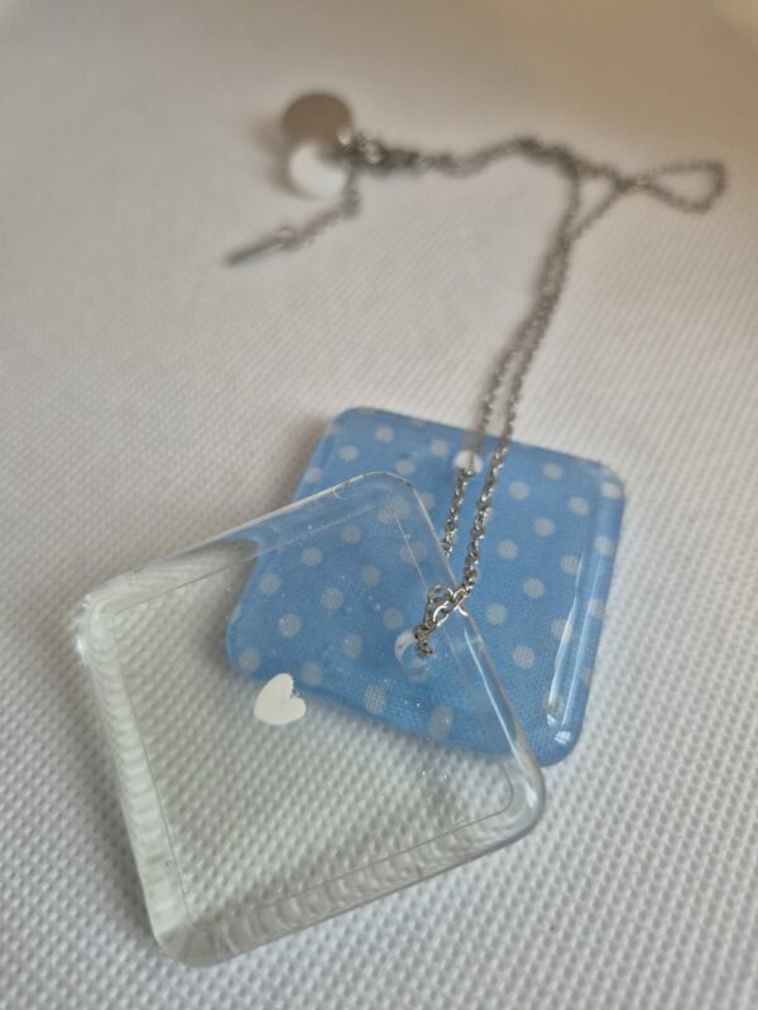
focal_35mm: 23
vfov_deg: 73.9
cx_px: 379
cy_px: 505
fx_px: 672
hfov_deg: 58.9
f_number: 1.8
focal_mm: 5.4
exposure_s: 1/100
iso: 200
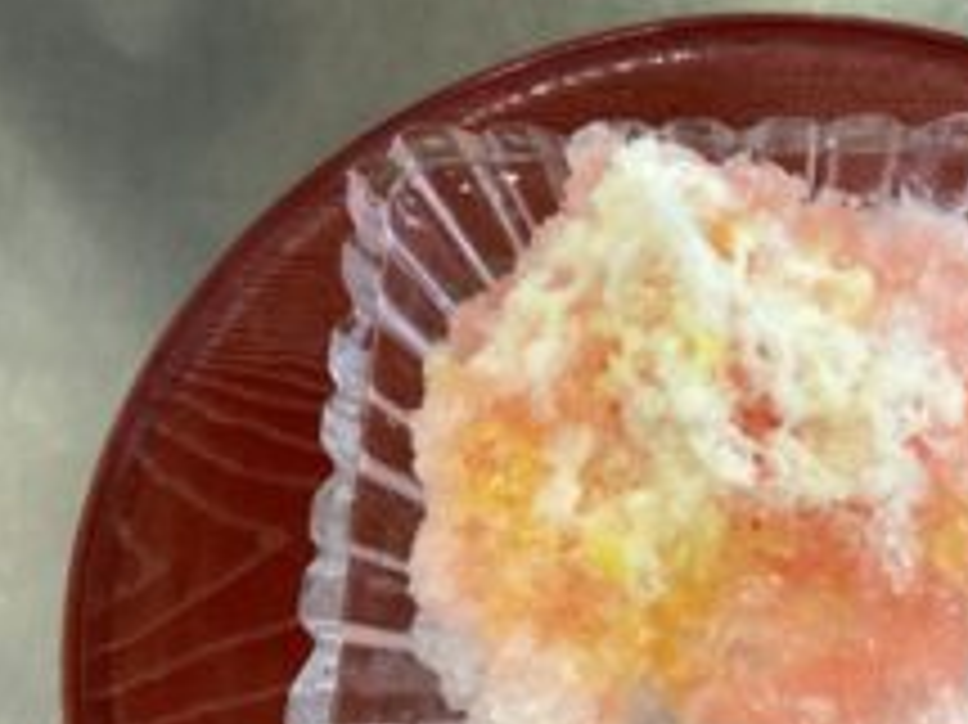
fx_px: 1509
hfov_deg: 34.3
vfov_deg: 26.6
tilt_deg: -67.1
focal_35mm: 54
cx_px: 799
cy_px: 551
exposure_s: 1/50
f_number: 2.4
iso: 250
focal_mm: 3.3
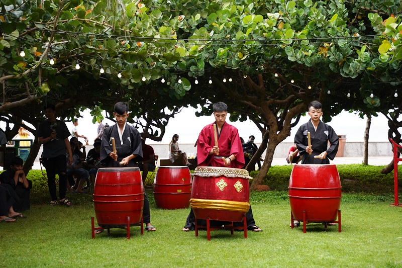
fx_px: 781
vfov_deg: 19.4
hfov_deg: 28.8
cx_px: 201
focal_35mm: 70
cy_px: 134
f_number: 4
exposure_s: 1/400
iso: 250
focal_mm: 70
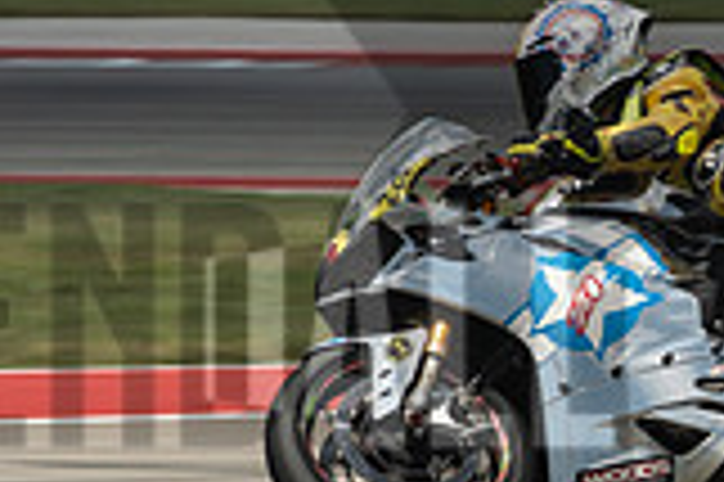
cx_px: 755
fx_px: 16655
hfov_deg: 2.5
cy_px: 331
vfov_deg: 1.7
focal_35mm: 829
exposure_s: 1/400
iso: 160
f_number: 6.4
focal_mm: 153.3
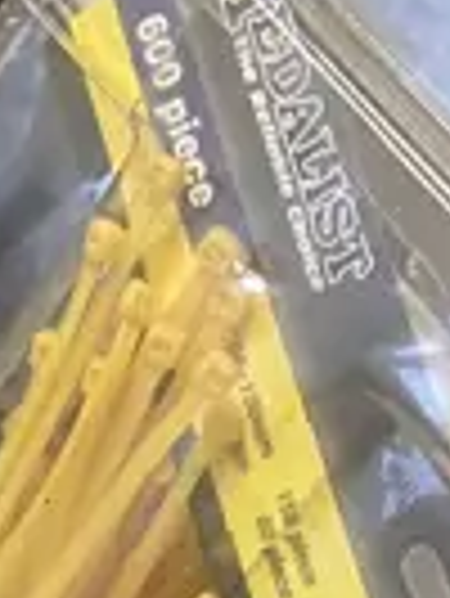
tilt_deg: -55.7
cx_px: -302
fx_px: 3738
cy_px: 1915
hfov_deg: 6.8
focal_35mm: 216
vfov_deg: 7.7
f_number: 1.8
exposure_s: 1/50
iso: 100
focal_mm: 3.99
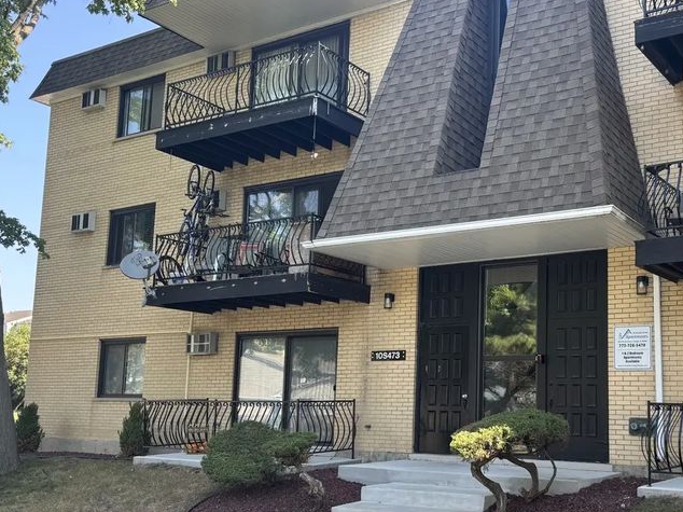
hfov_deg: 44.3
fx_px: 828
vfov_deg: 34.2
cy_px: 300
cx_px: 447
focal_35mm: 42
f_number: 1.6
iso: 50
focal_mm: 5.96
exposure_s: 1/355
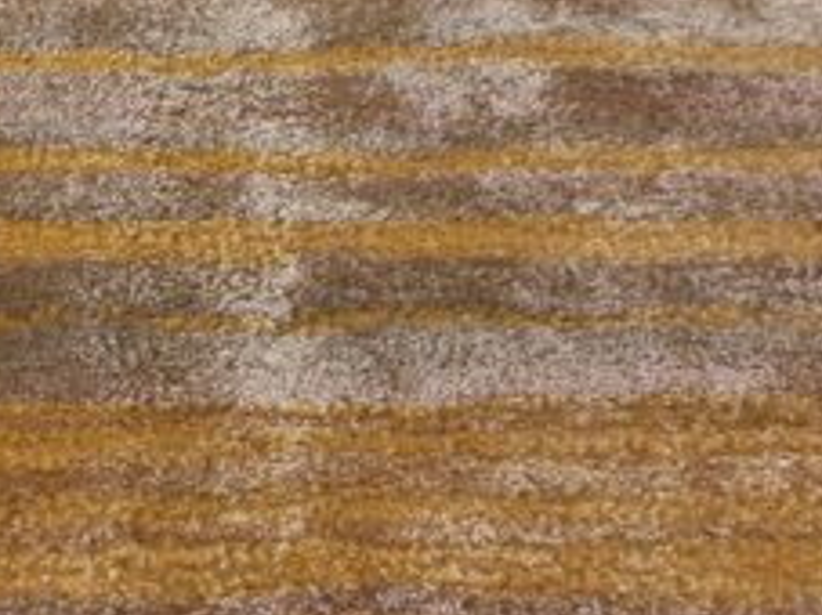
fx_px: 1566
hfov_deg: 28.6
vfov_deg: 22.1
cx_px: 141
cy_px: 166
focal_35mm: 66
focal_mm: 4.6
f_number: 1.8
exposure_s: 1/33.3
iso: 200
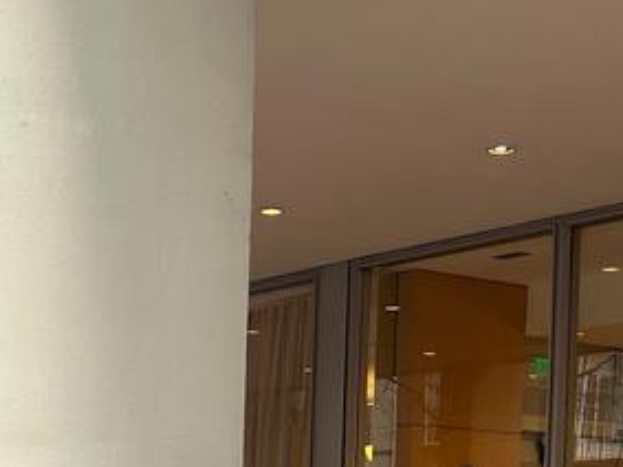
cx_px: 172
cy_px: 588
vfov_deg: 15.1
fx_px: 1691
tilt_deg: -1.8
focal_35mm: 94
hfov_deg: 20.7
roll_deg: -0.8
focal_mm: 5.7
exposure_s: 1/121
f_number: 1.5
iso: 80
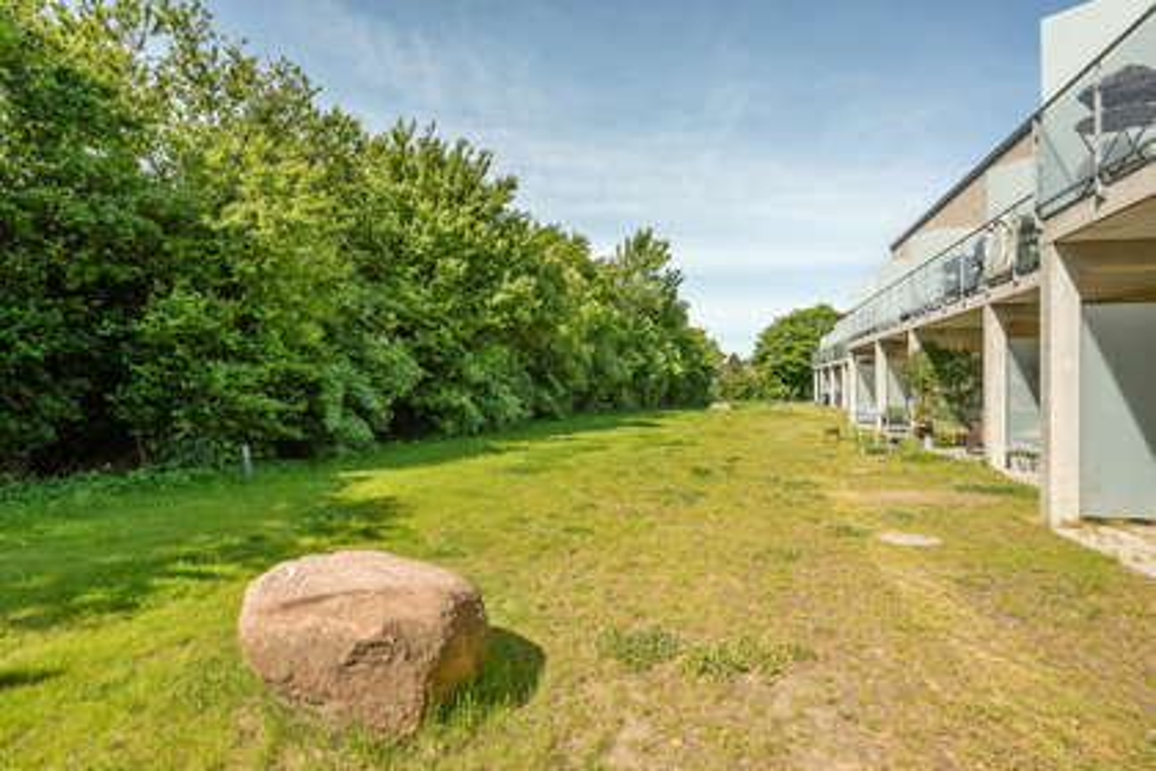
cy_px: 386
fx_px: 610
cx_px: 578
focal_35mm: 19
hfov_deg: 86.9
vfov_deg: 64.6
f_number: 8
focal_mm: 19
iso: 200
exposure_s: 1/800
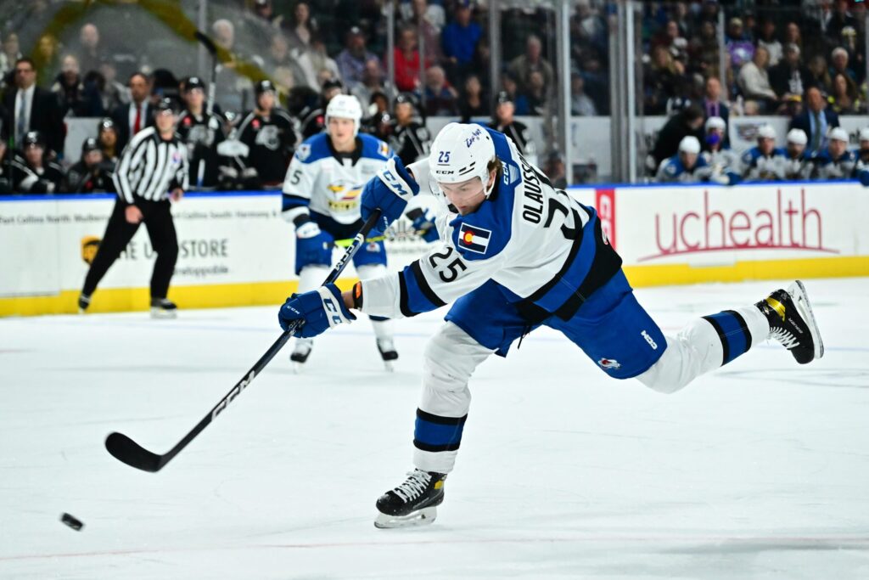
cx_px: 434
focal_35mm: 120
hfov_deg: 17.1
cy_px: 290
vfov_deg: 11.4
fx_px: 2897
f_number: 4
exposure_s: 1/1600
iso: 6400
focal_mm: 120
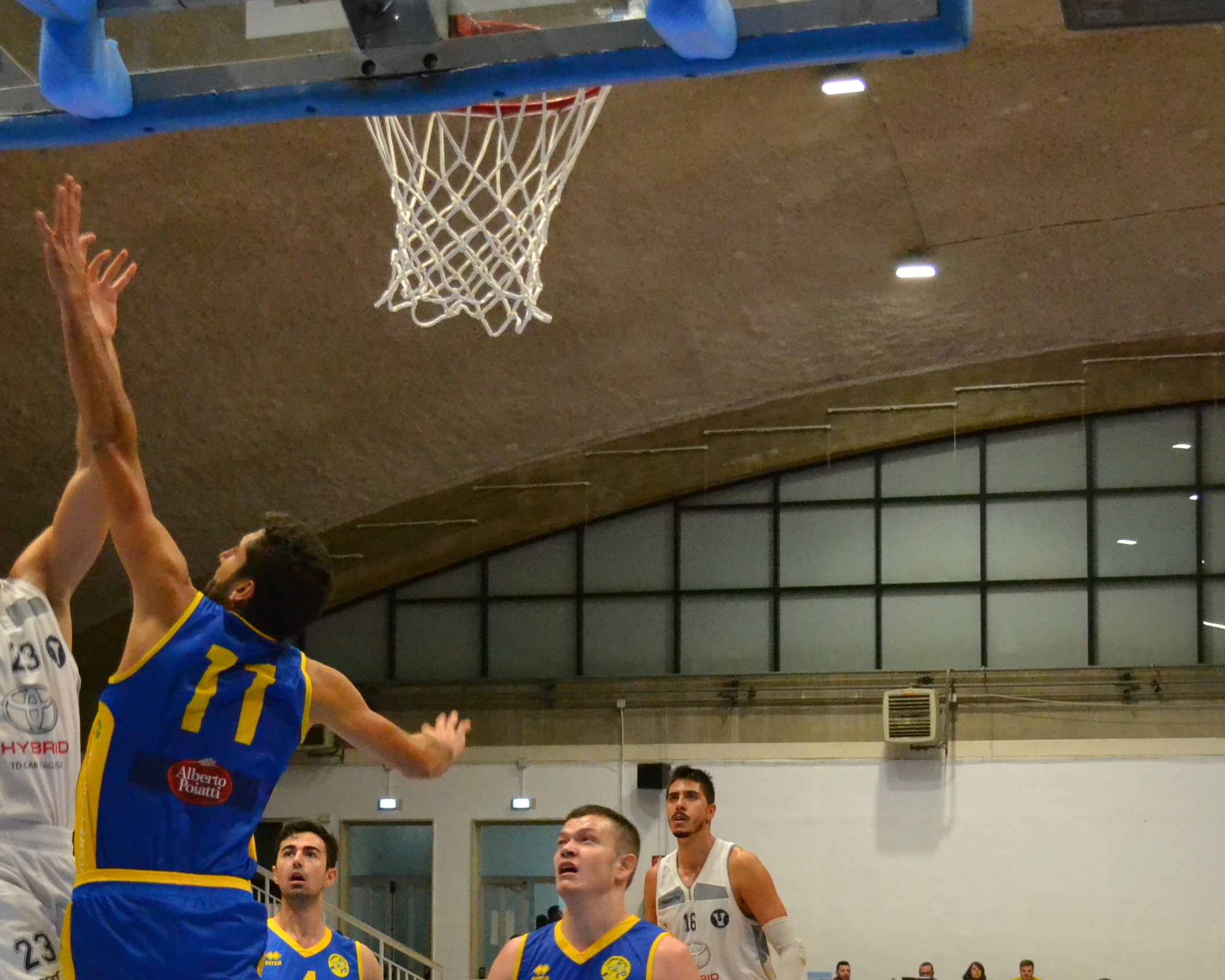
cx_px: 437
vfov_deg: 19.4
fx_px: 2828
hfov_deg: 24.4
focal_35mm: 78
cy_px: 809
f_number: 4.2
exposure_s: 1/320
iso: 3200
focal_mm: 26
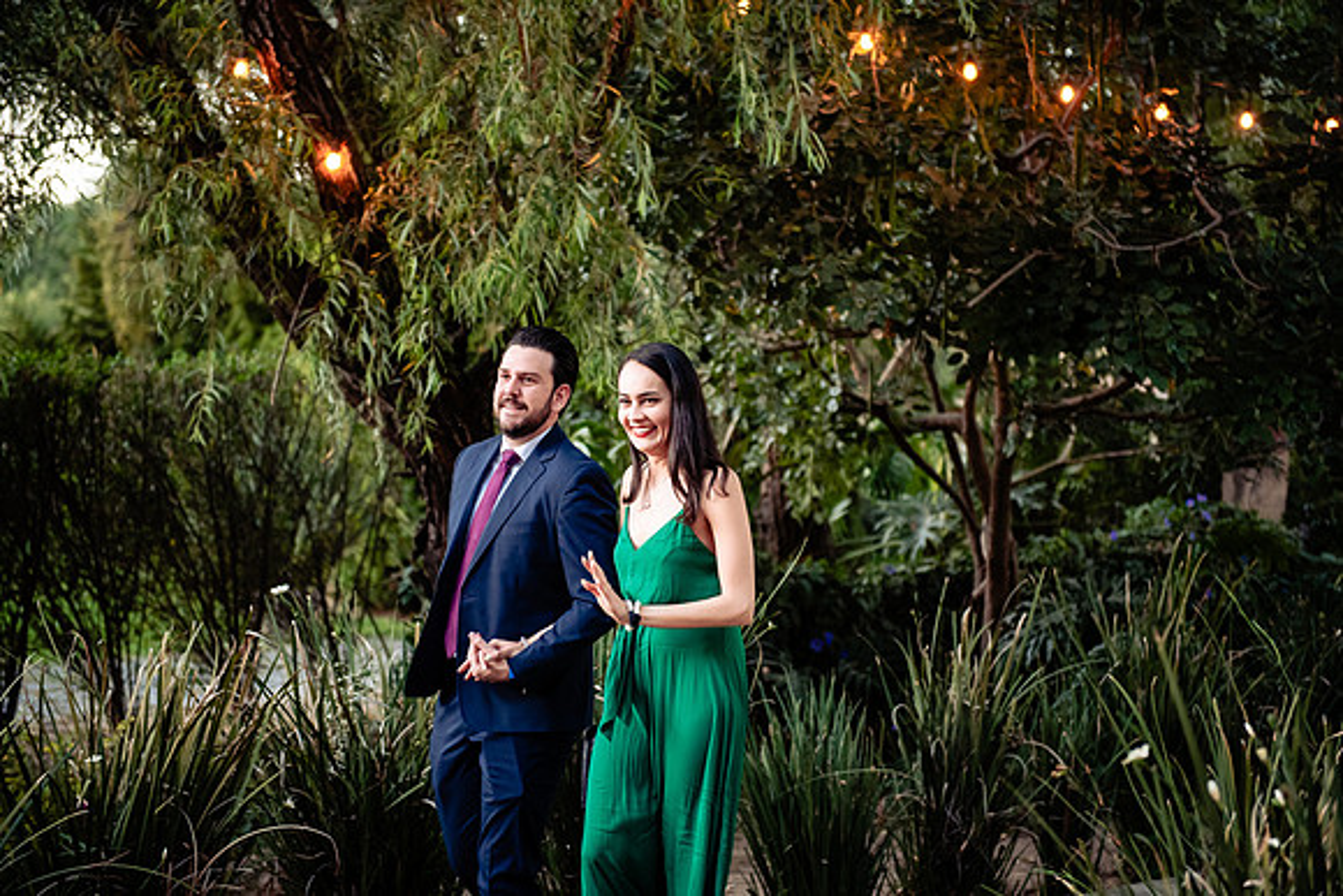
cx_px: 672
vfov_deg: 19.5
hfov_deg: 28.8
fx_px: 2612
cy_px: 448
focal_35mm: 70
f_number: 2.8
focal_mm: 70
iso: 2000
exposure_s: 1/160
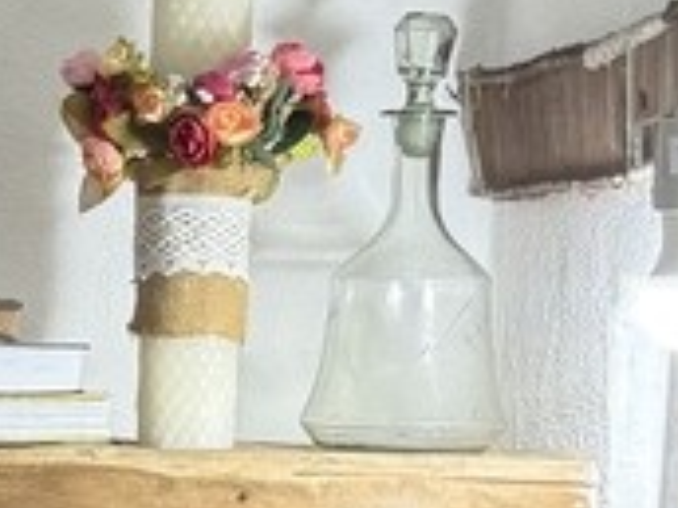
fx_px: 2801
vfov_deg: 10.0
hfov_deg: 13.6
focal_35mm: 143
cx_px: 39
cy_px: 795
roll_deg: -2.4
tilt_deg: -9.2
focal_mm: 6.76
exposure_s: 1/100
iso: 160
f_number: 1.78
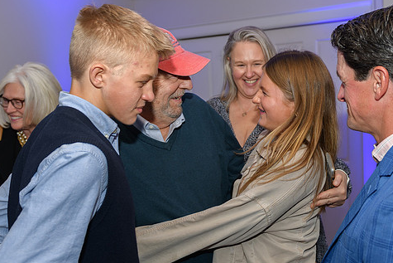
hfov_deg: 42.6
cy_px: 126
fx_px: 502
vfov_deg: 29.3
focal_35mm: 46
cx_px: 225
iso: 250
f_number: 3.5
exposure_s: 1/125
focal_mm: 24
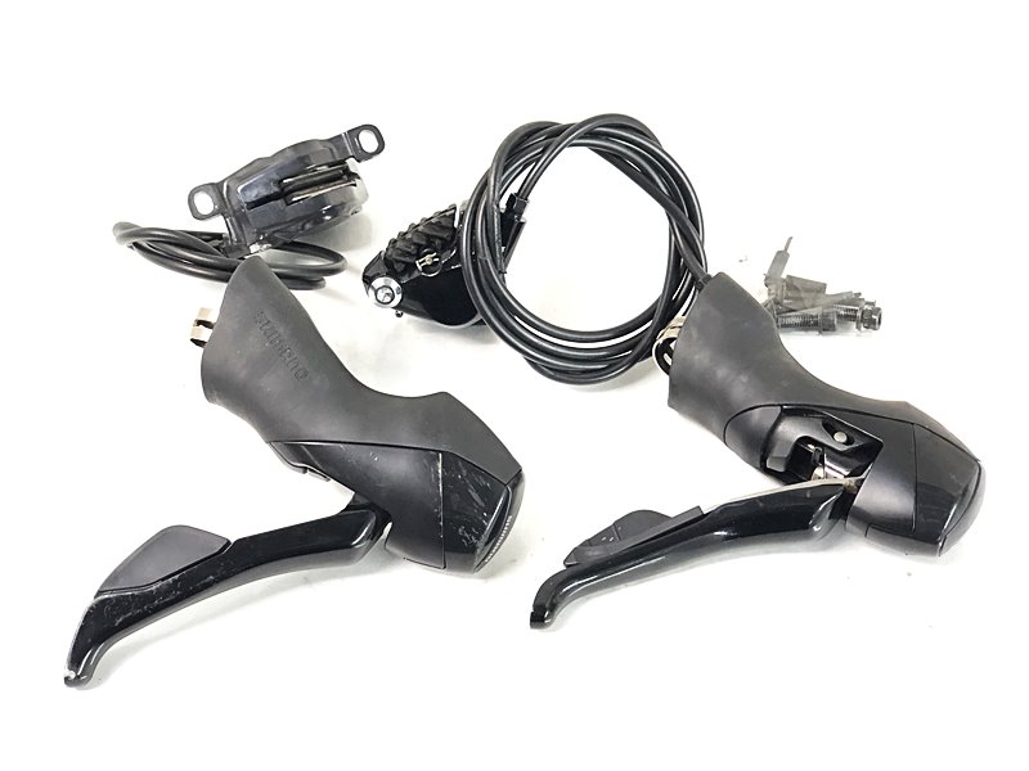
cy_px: 386
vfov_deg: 28.0
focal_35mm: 52
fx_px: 1546
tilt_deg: -49.1
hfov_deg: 36.8
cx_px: 514
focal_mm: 6
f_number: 2.4
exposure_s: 1/25
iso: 125
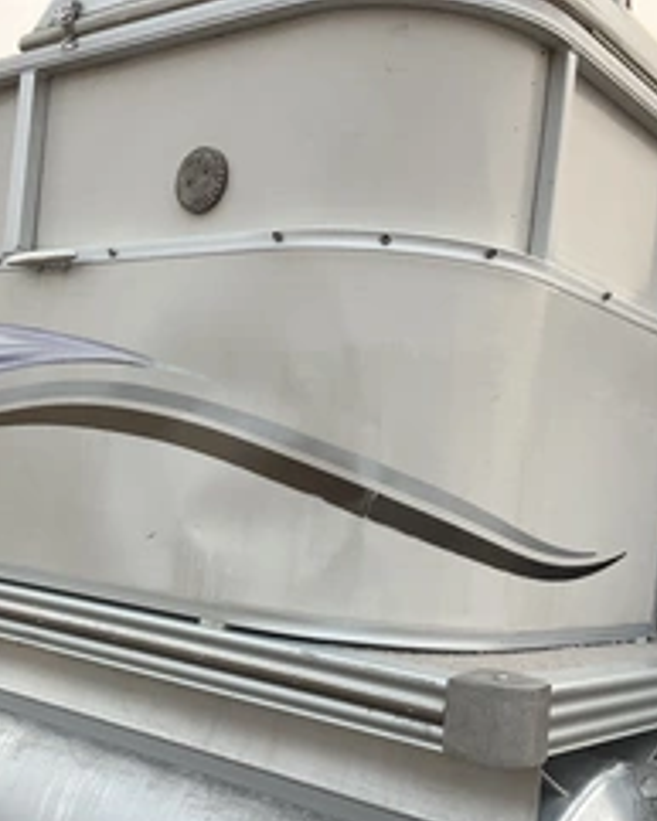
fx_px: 1142
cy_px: 508
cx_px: 231
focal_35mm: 47
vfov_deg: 39.3
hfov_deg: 31.9
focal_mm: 3
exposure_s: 1/1168
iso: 25
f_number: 1.8
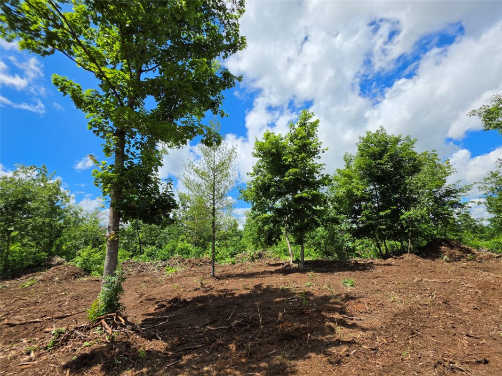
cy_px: 188
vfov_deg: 89.9
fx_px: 189
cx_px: 251
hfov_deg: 106.2
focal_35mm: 13
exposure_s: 1/2621
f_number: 1.9
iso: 32
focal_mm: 2.2
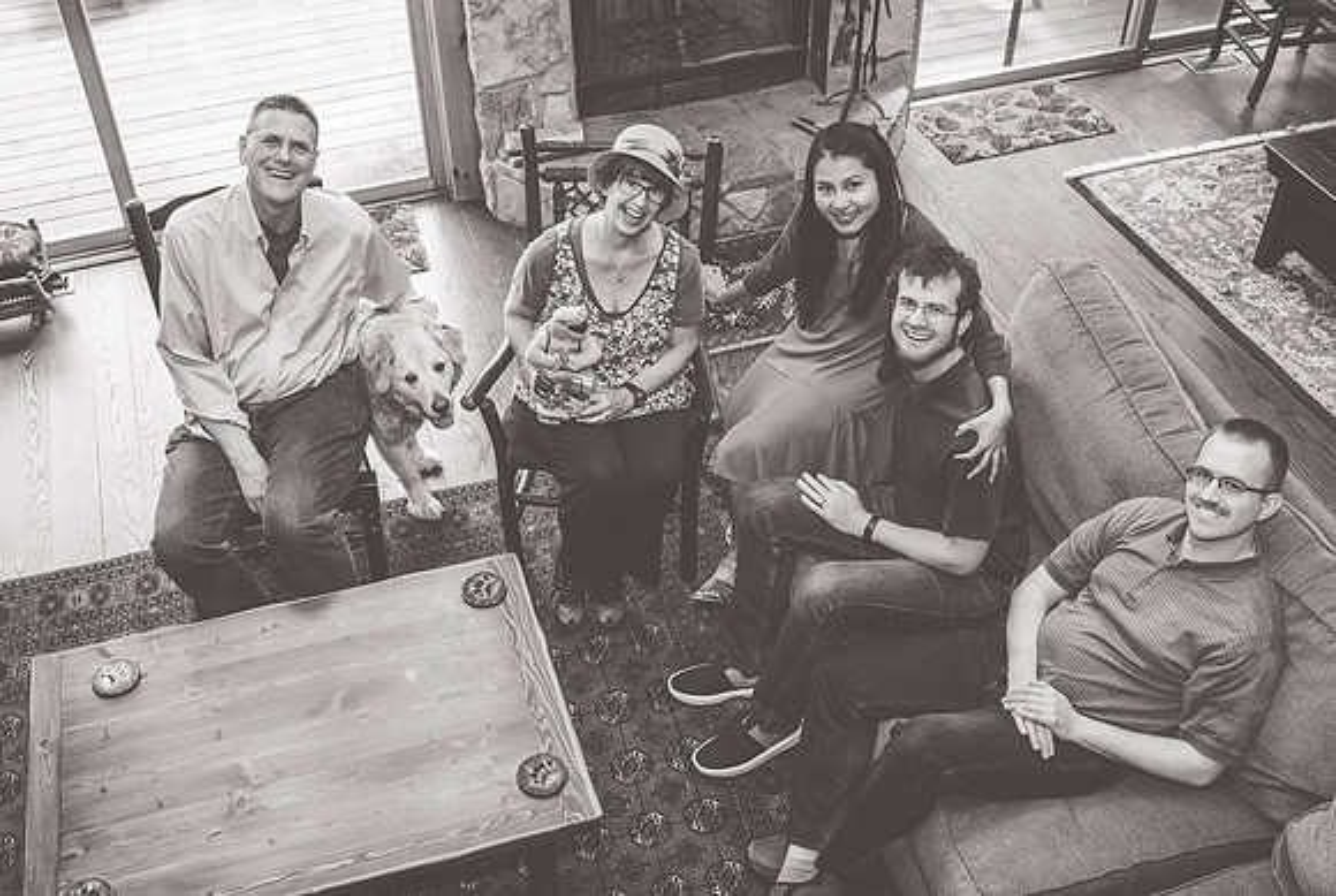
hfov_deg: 52.4
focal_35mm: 36
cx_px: 650
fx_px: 1356
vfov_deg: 36.6
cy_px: 448
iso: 1000
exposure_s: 1/125
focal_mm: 35
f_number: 8
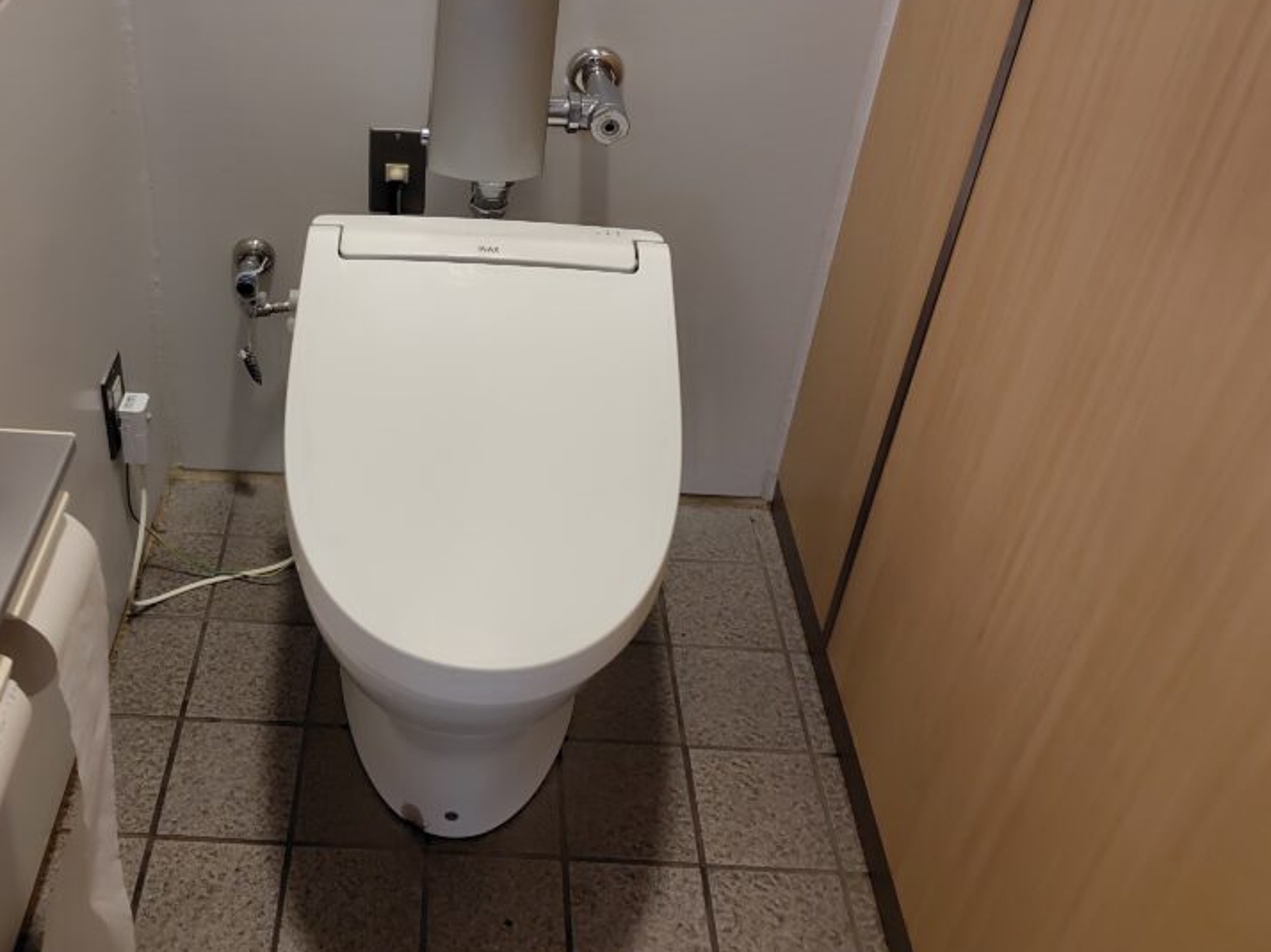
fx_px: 1211
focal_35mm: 33
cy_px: 292
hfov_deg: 54.5
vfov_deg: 42.2
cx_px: 449
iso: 699
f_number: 1.9
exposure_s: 1/50
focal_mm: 5.6
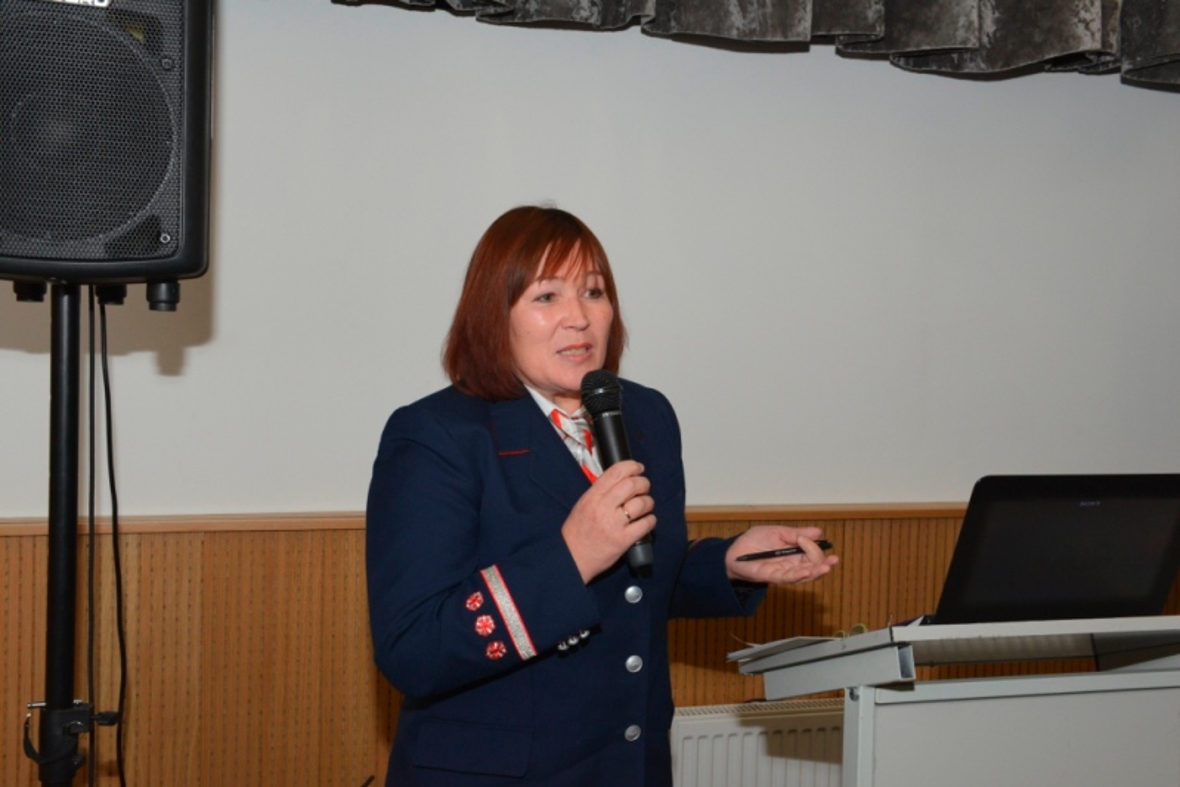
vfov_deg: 31.9
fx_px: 1377
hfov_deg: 46.4
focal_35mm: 42
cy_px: 394
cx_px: 590
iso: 2000
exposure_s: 1/250
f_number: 8
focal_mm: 42
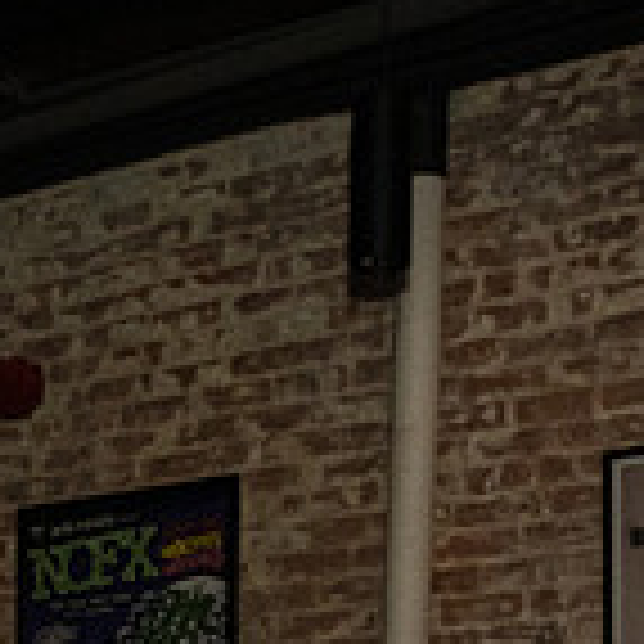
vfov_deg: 13.1
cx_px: -167
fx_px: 2589
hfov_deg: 13.7
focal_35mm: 123
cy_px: 1088
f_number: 5
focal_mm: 27
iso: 4000
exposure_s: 1/160
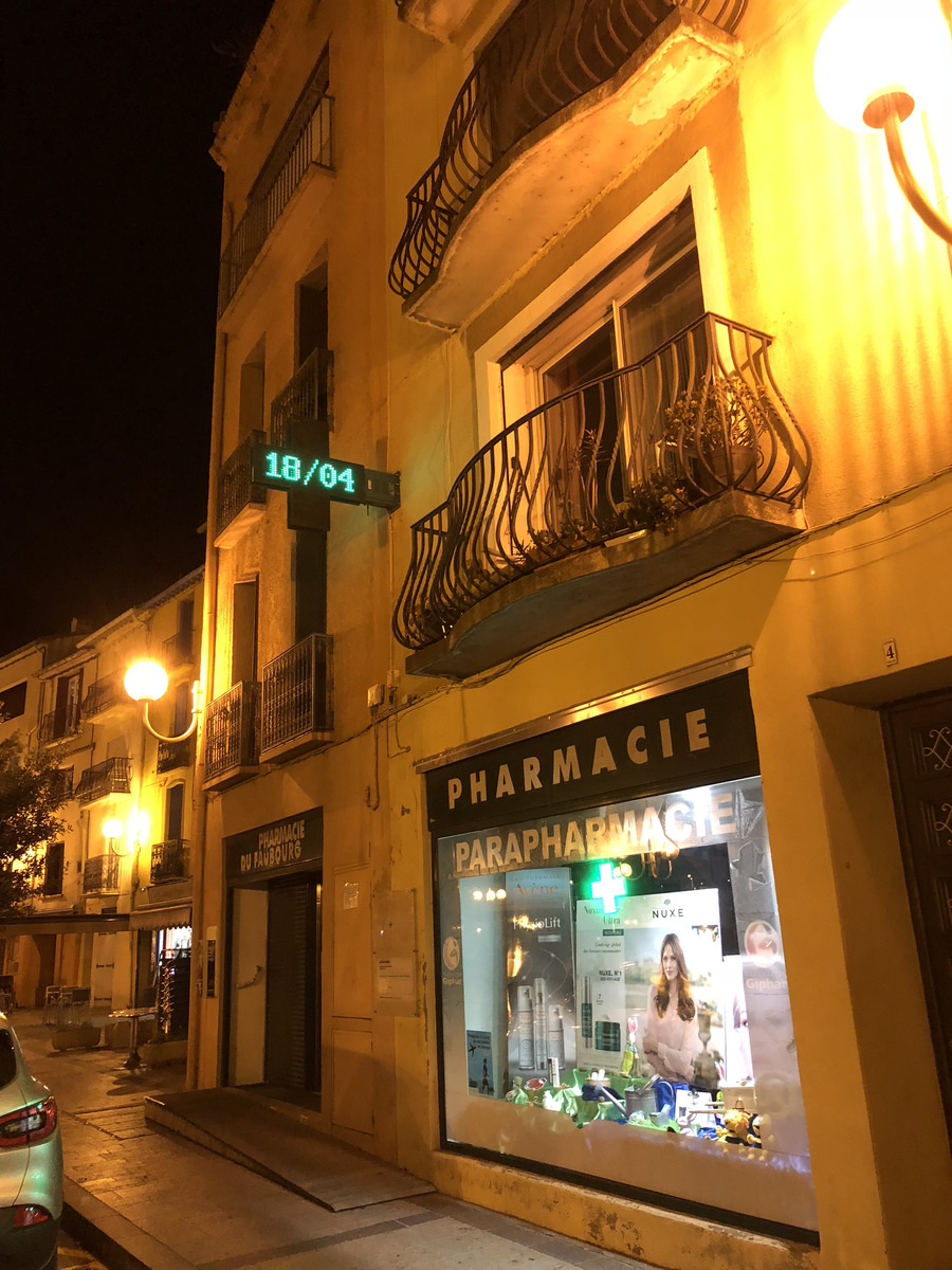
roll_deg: +2.5
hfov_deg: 49.7
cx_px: 476
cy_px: 635
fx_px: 1027
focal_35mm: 28
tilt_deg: +17.8
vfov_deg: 63.4
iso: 100
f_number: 1.8
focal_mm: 4
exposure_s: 1/6
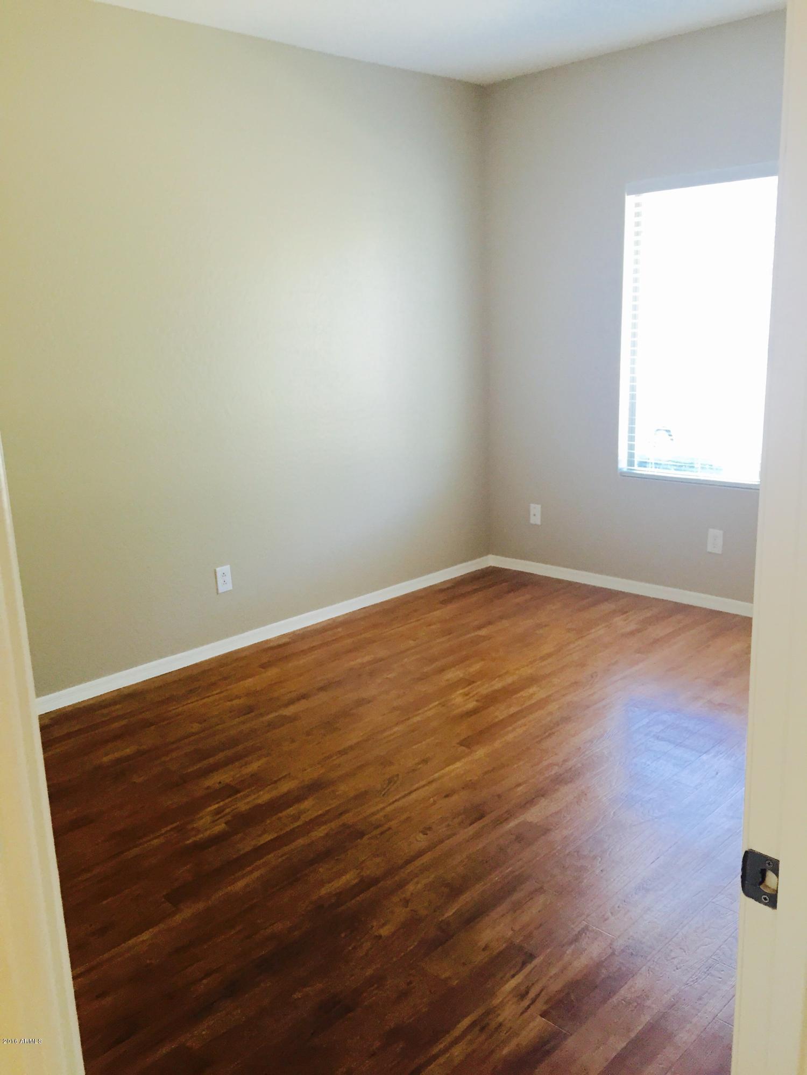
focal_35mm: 29
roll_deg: +1.8
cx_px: 404
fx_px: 901
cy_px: 538
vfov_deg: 61.7
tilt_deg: -11.8
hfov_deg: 48.2
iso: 50
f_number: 2.2
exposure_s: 1/30
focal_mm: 4.15
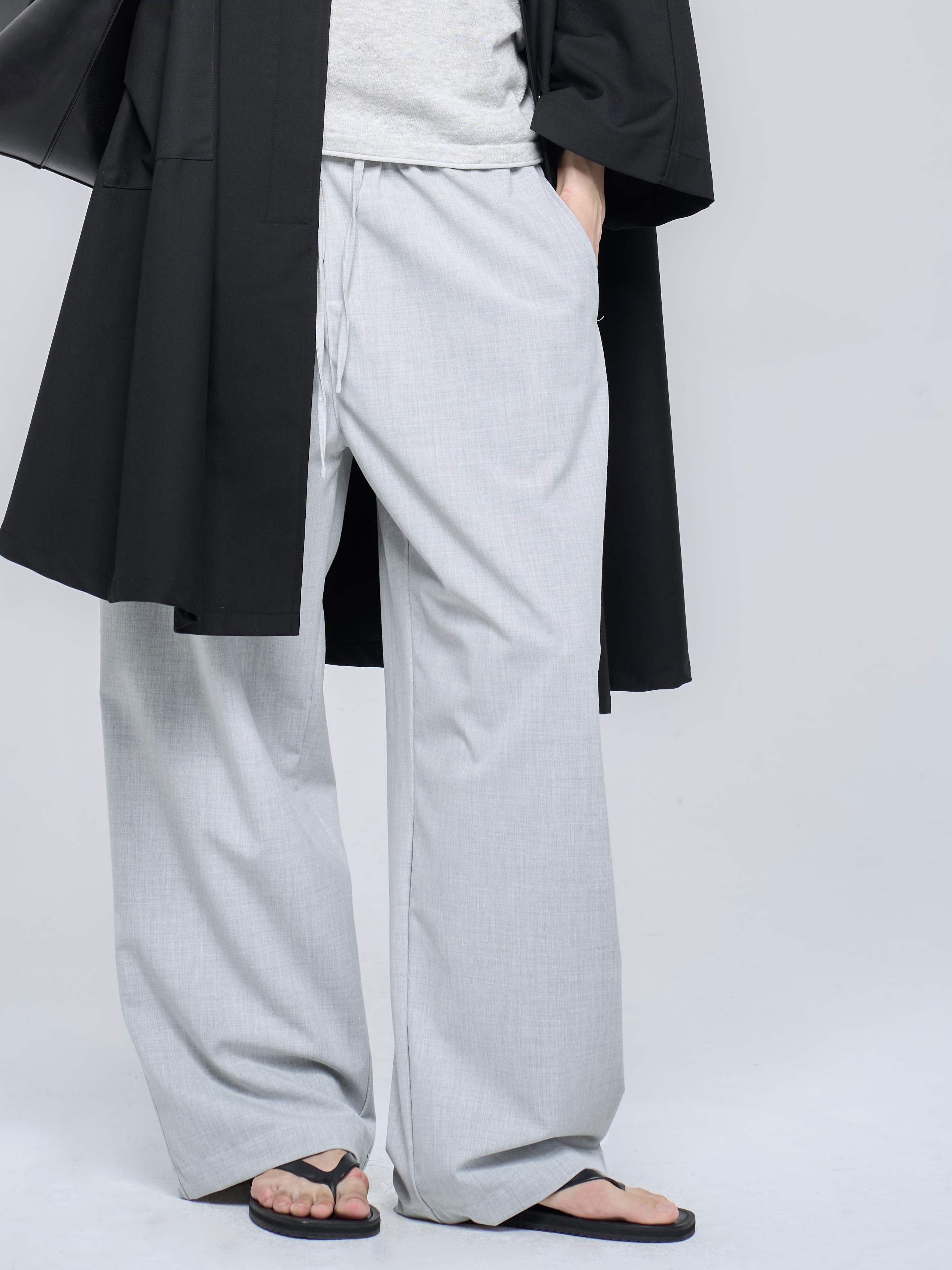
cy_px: 217
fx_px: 5354
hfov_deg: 10.2
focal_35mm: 146
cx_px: 391
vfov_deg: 13.4
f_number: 8
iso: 200
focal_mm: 85
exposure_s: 1/125
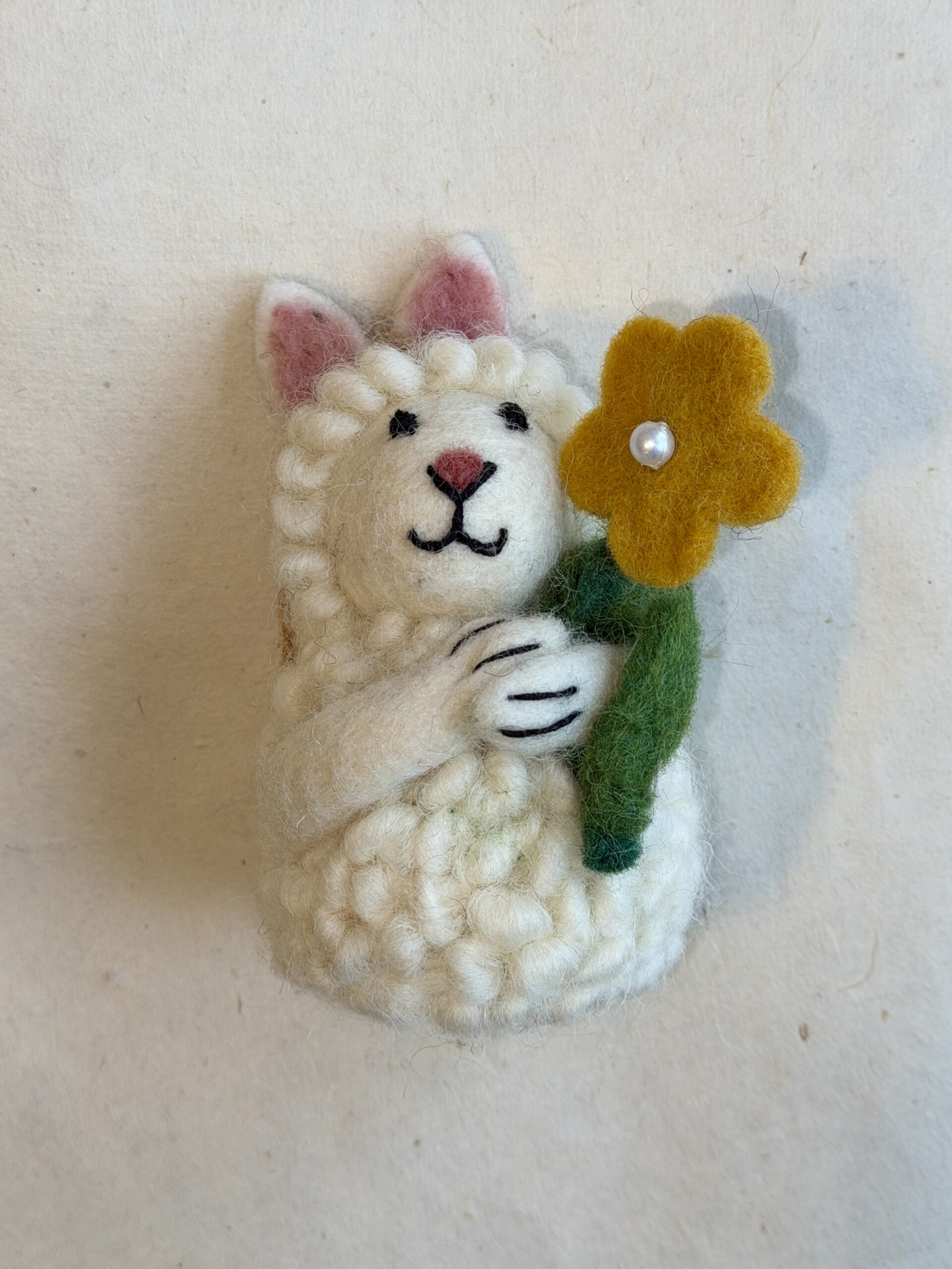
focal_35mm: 48
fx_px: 1760
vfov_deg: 39.7
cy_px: 634
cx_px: 476
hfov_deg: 30.3
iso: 50
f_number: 1.78
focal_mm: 6.76
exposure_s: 1/60
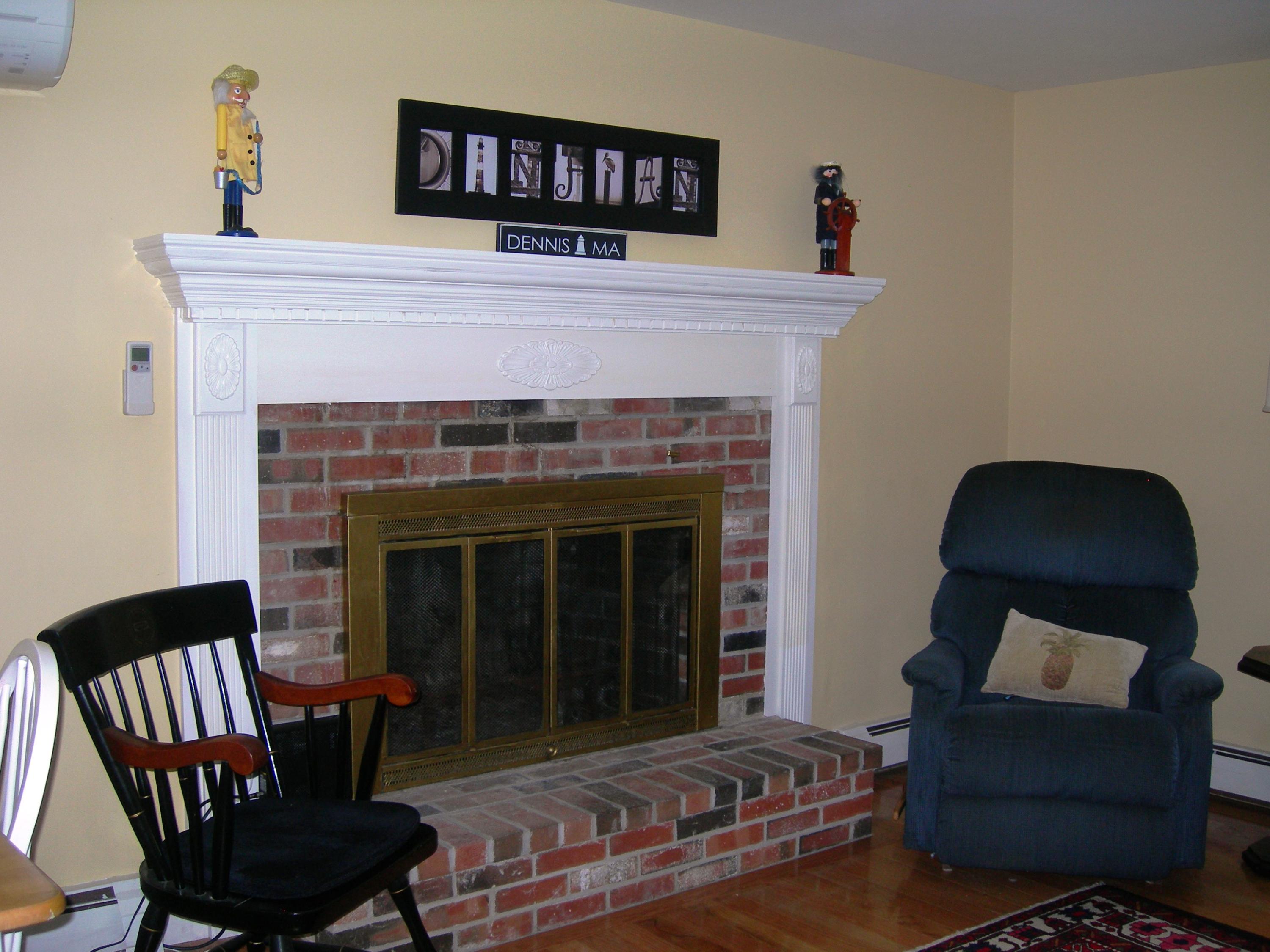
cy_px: 476
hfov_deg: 49.0
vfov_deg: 37.7
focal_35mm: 38
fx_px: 1394
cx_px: 635
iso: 81
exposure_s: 1/60.1
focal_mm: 7.8
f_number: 2.8
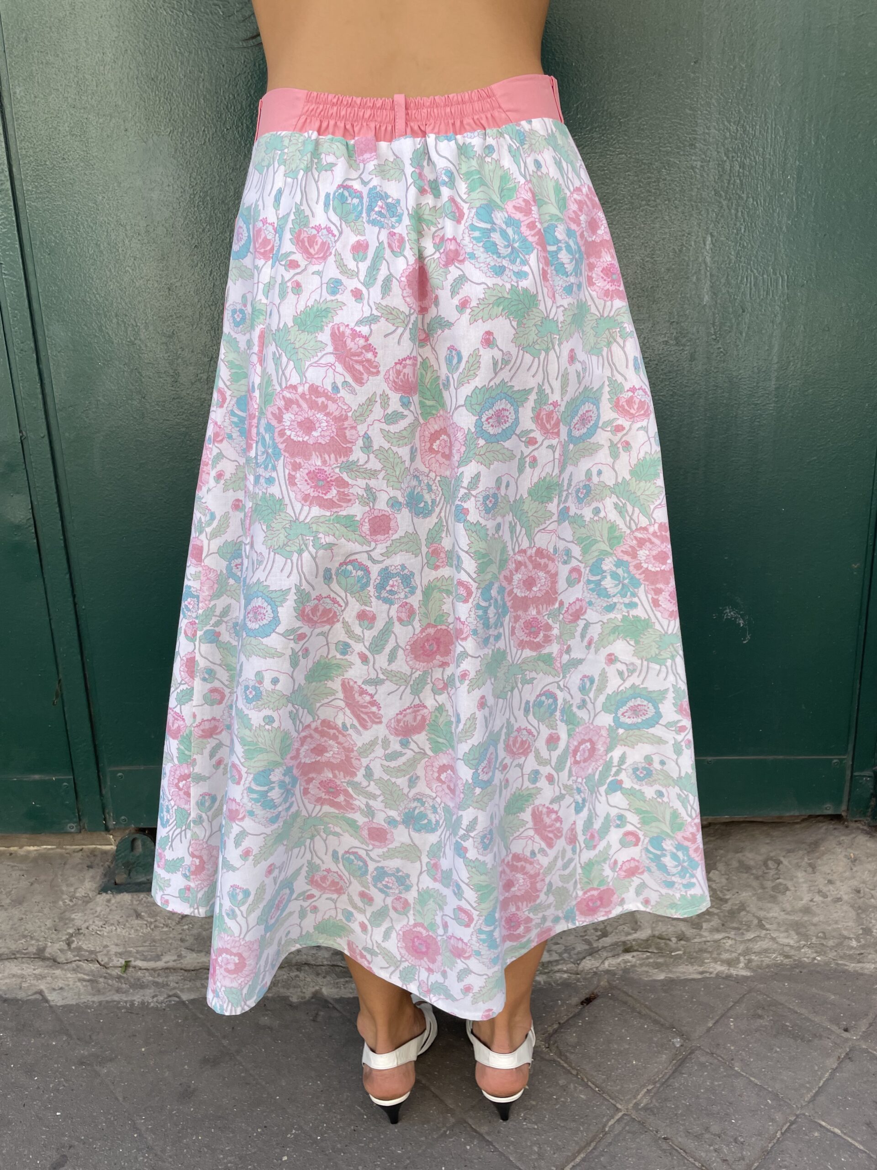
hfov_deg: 53.1
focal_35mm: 26
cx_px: 438
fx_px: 878
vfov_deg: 67.3
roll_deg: +2.8
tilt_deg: -15.1
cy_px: 585
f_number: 1.6
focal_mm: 4.2
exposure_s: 1/932
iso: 32
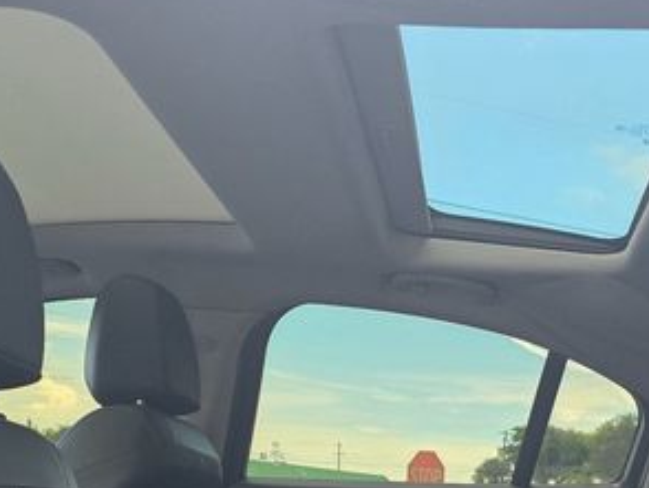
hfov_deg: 38.1
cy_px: 466
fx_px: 938
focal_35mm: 50
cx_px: 342
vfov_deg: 27.8
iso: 200
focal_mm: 6.3
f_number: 1.7
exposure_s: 1/180
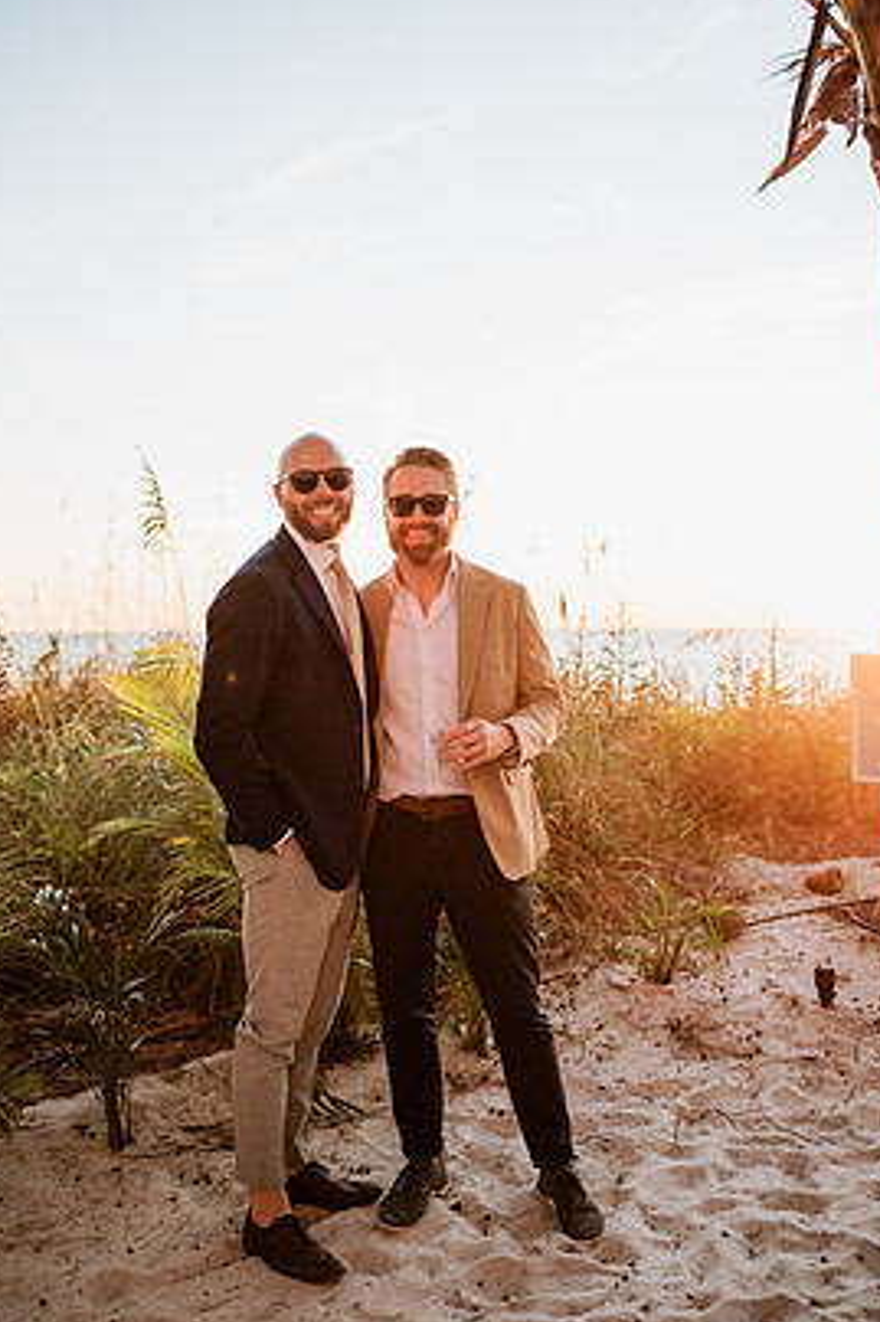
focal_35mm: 39
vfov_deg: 49.6
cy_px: 658
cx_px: 415
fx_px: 1431
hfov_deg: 34.2
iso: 500
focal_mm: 35
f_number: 2.2
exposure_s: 1/1000
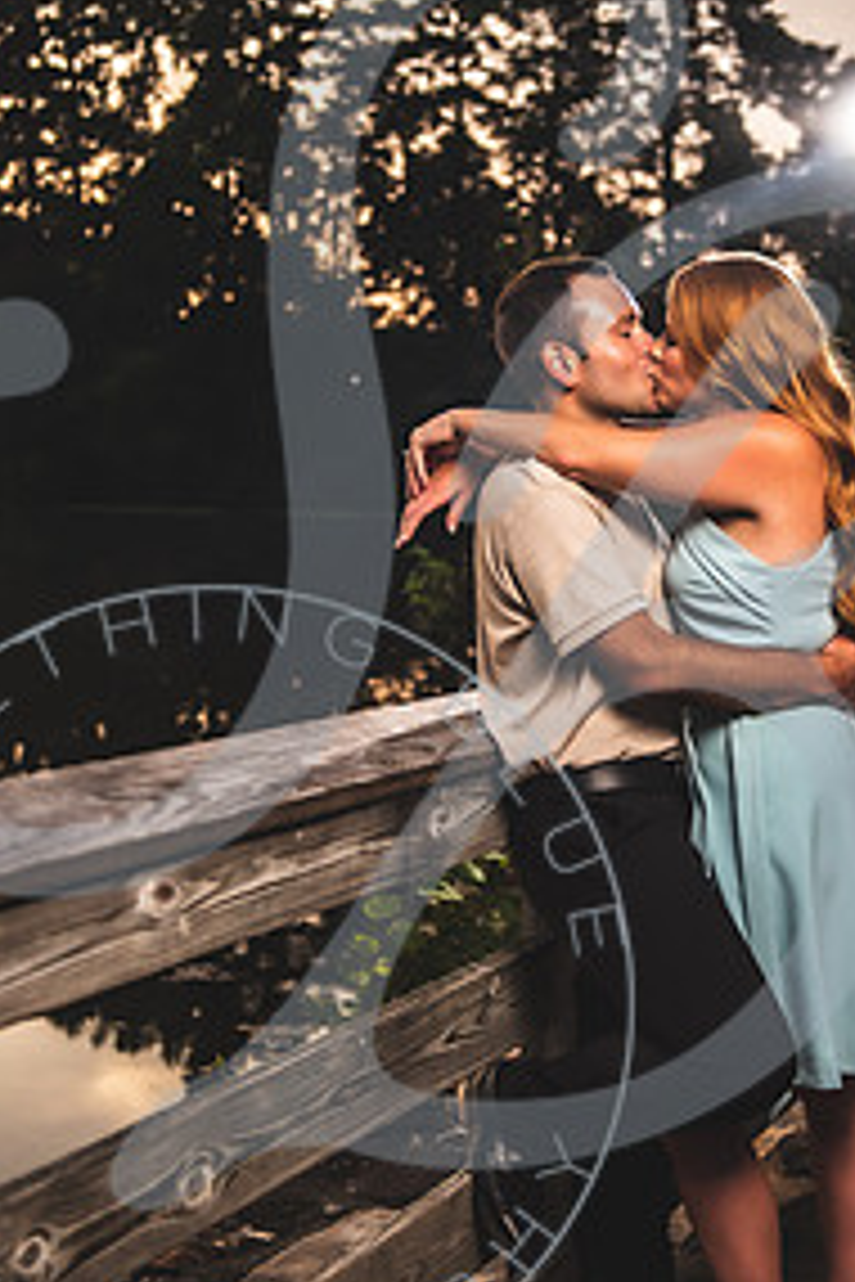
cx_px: 418
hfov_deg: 22.6
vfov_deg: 33.4
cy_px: 661
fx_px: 2137
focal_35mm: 60
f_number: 2.8
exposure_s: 1/1600
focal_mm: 38
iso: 200
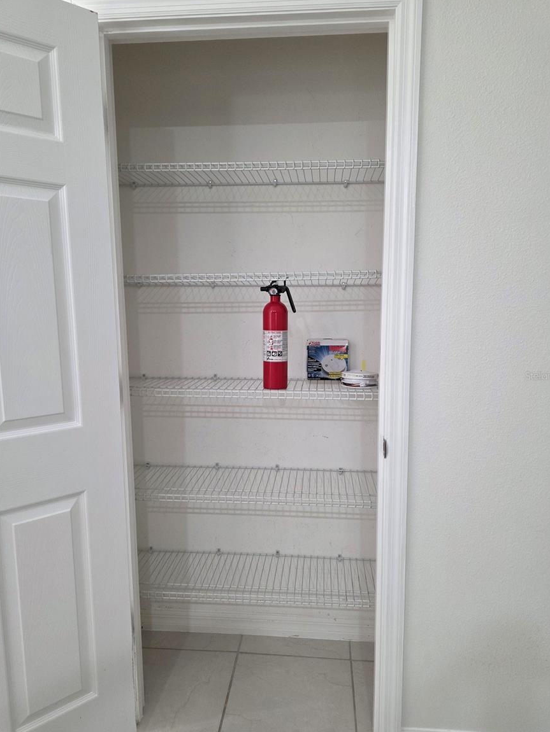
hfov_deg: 56.8
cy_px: 376
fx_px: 508
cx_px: 284
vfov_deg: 71.6
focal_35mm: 24
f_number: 1.7
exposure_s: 1/120
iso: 320
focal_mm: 6.3
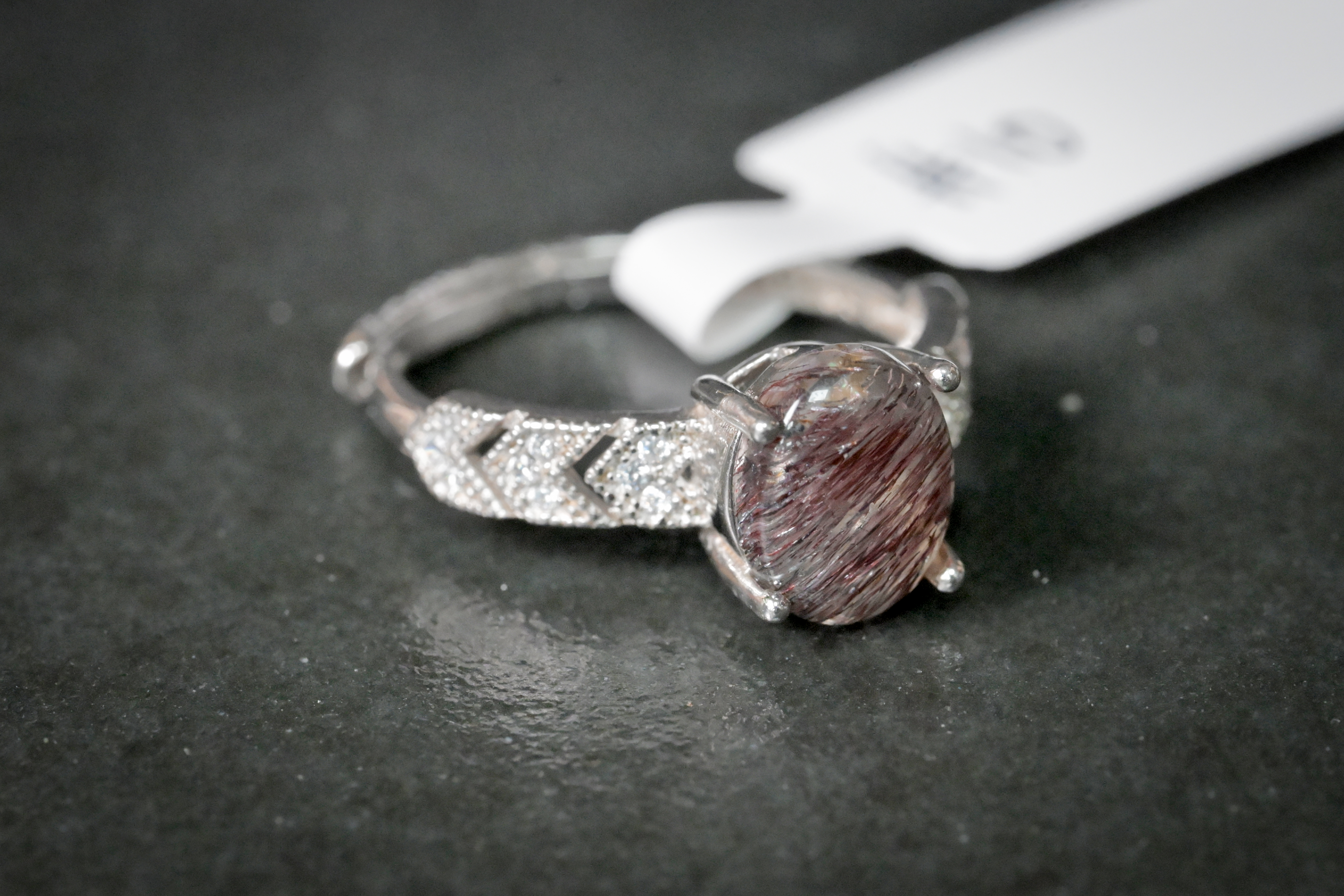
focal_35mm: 105
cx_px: 672
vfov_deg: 13.0
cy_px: 448
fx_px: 3920
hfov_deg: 19.5
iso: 10000
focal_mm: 105
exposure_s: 1/125
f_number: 16
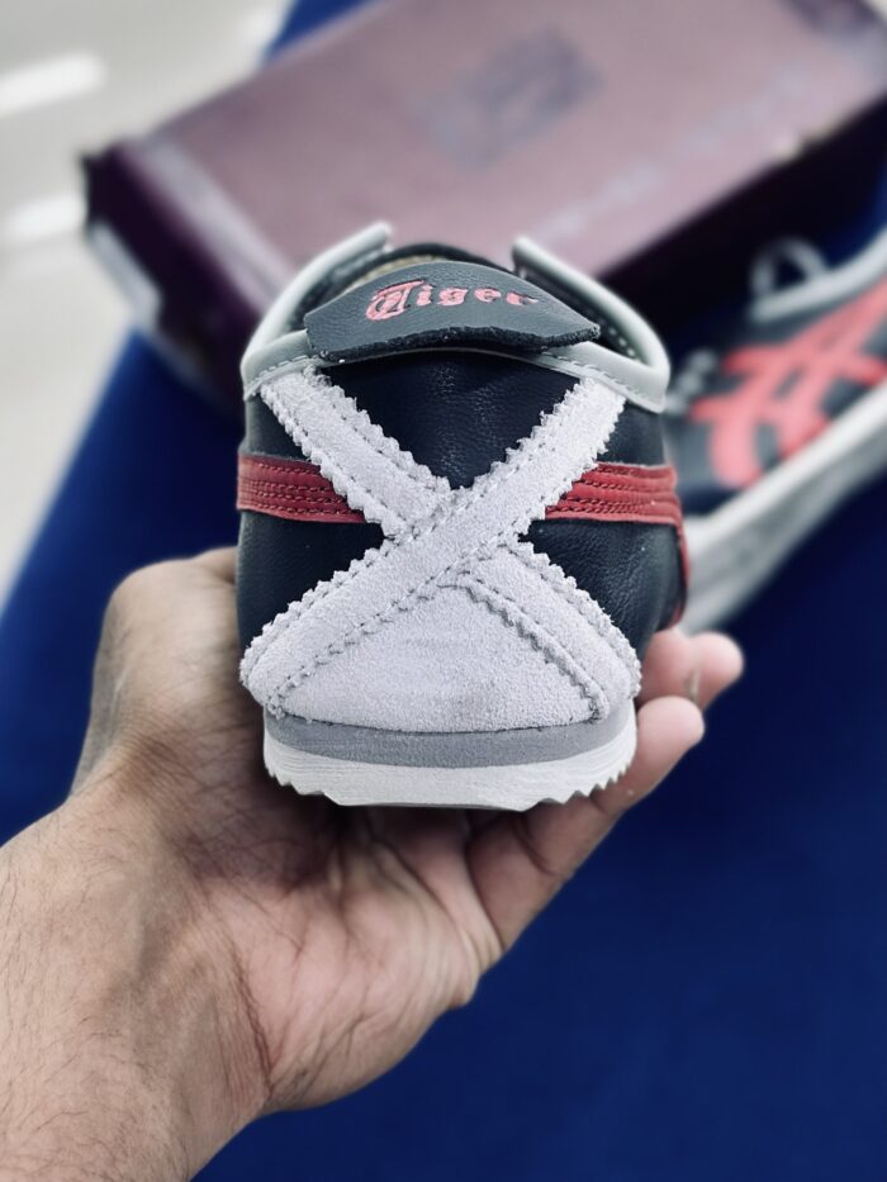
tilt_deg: -57.6
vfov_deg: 39.7
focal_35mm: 48
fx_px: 1640
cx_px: 444
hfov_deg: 30.3
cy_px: 591
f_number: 1.78
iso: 100
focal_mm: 6.86
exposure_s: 1/100
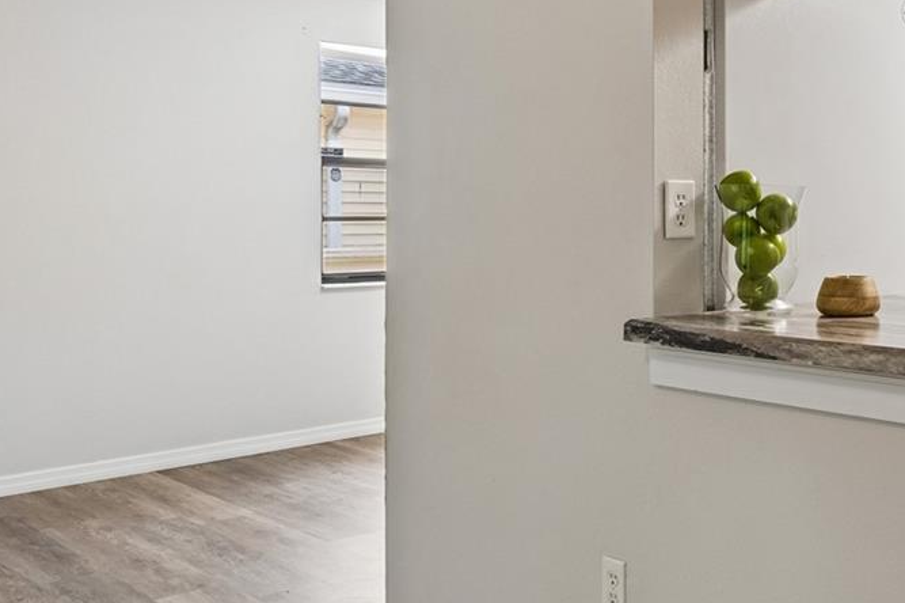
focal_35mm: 36
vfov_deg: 36.7
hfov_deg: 42.1
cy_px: 253
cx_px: 995
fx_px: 905
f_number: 7.1
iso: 100
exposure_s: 1/6
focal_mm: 10
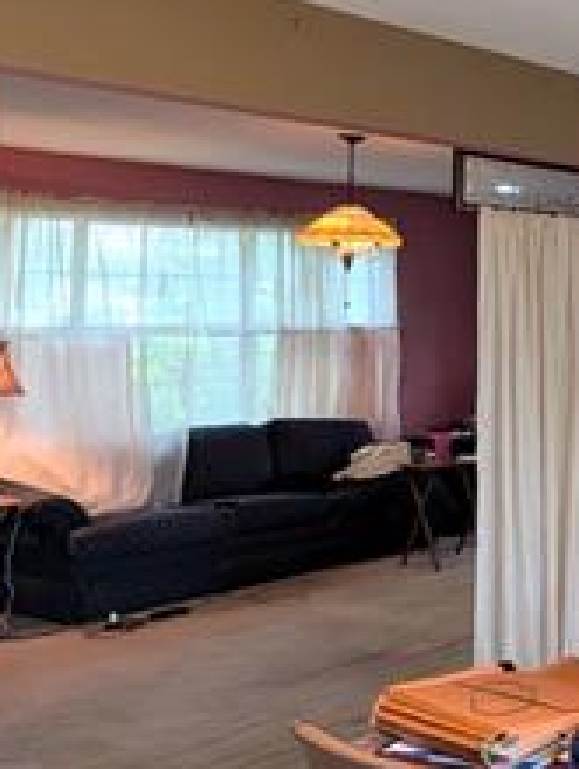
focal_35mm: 42
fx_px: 934
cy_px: 246
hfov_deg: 23.3
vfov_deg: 44.0
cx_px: 972
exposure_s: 1/40
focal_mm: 2.02
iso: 62
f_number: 1.7
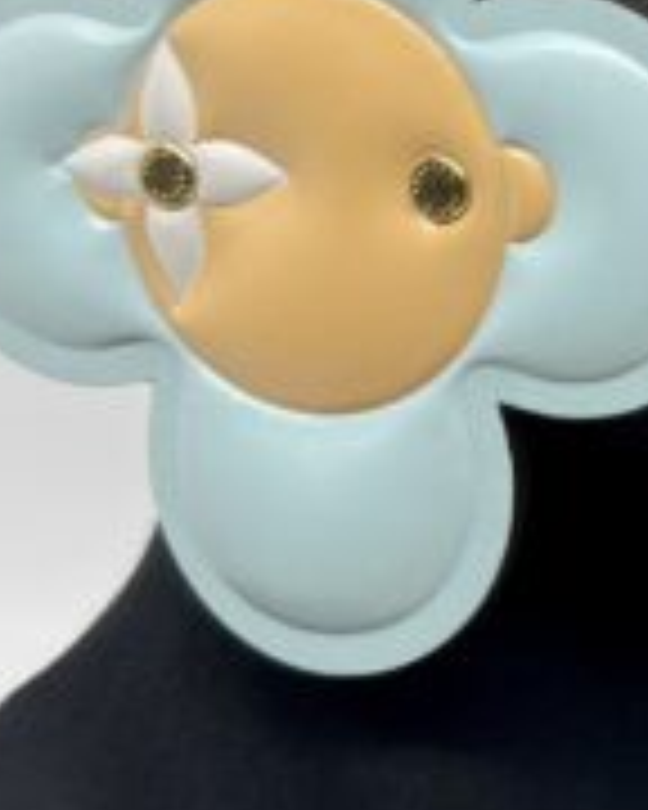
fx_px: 3452
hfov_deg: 10.1
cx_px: 1224
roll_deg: -0.5
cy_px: 18
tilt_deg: -22.4
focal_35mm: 144
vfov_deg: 13.2
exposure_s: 1/111
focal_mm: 5.7
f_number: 1.5
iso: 32
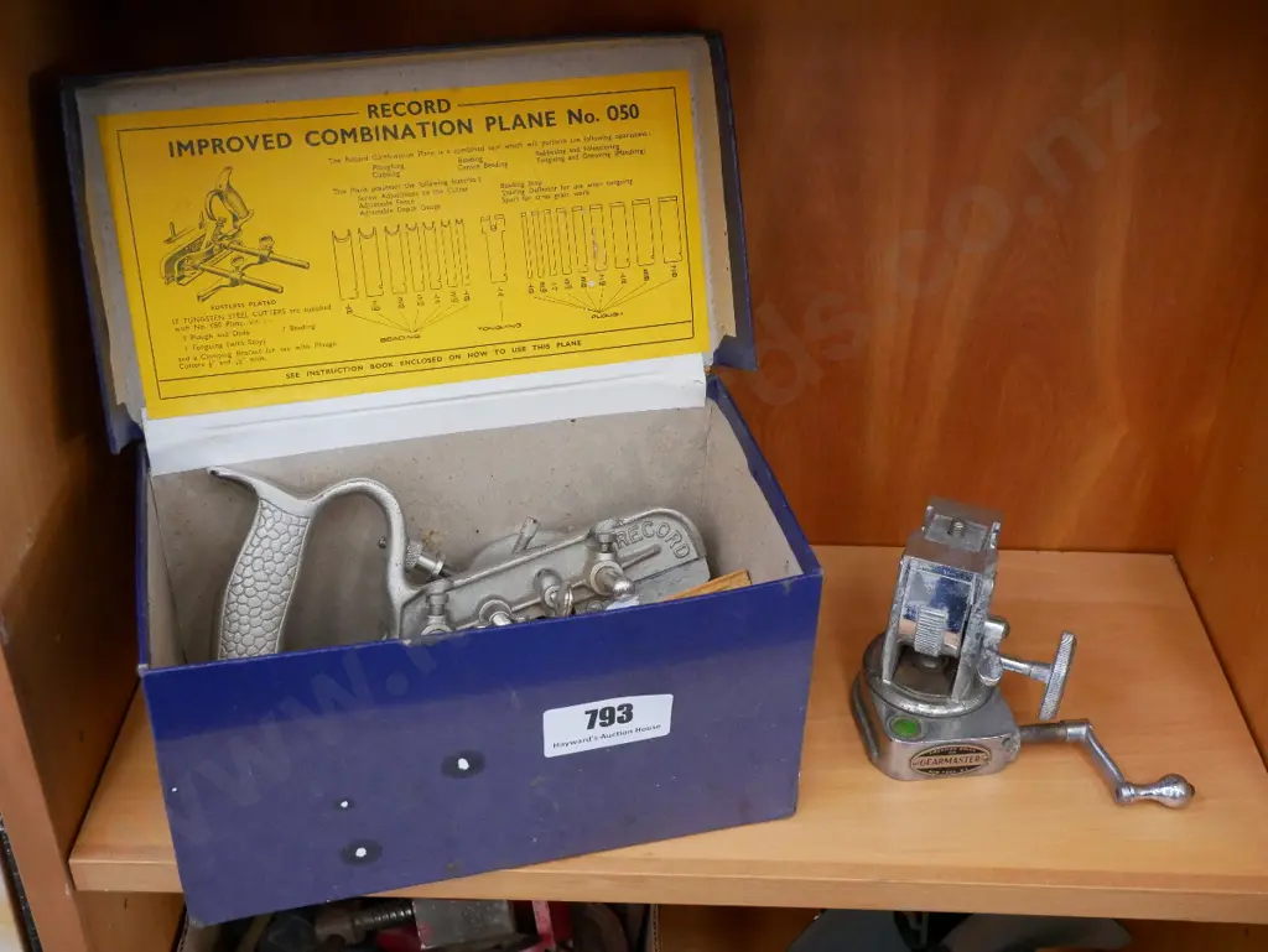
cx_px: 634
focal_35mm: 36
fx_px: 1319
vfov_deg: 39.7
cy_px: 476
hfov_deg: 51.3
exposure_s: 1/40
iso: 3200
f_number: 5.6
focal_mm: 18
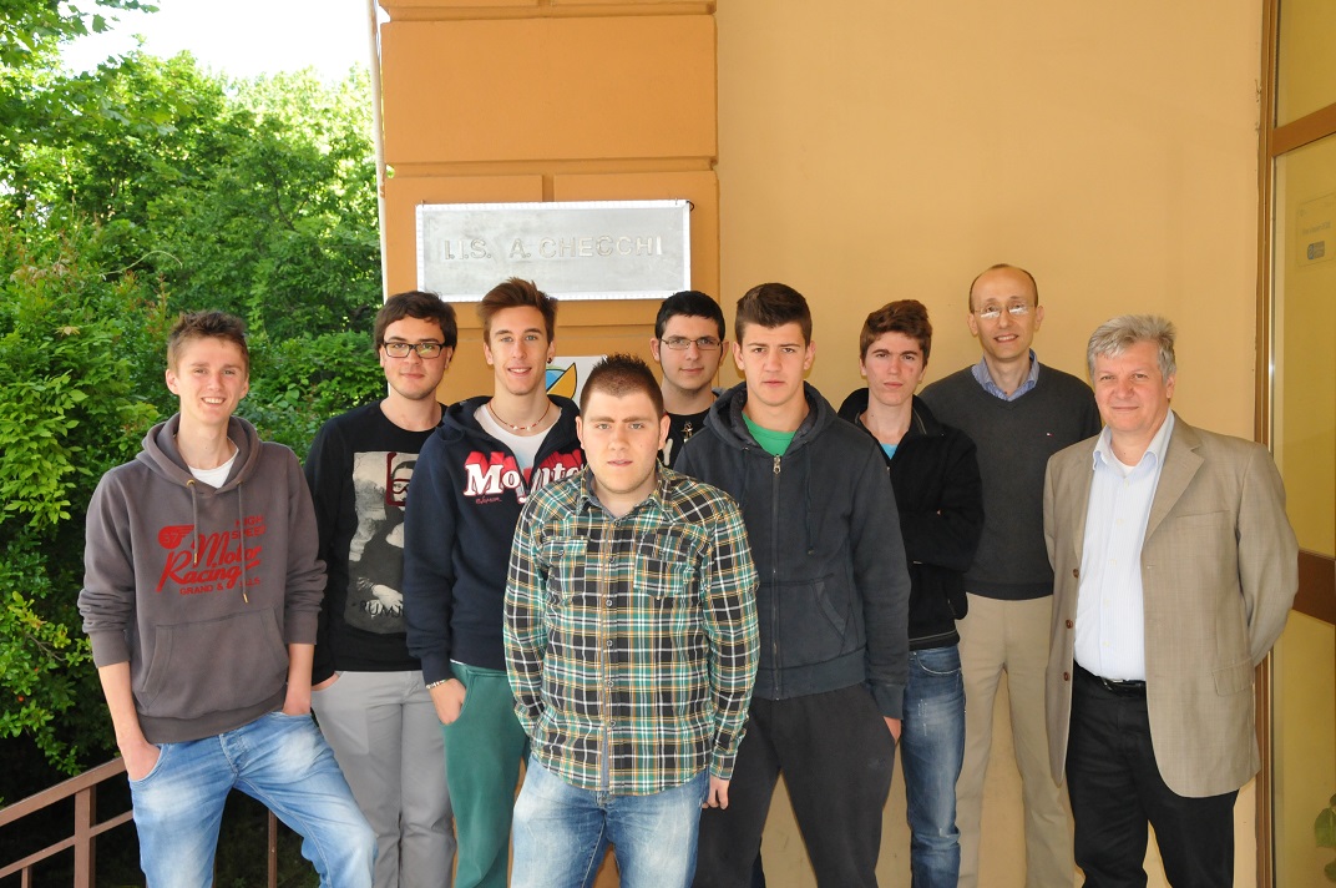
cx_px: 668
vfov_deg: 34.1
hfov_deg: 49.6
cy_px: 444
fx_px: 1446
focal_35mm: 39
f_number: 9
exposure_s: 1/200
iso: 1250
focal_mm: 26
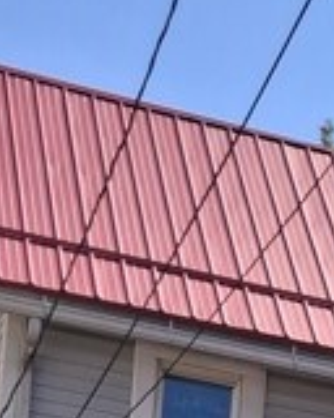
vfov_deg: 10.5
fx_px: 2088
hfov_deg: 8.6
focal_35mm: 169
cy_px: 820
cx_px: 686
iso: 20
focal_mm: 4
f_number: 1.8
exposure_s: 1/552
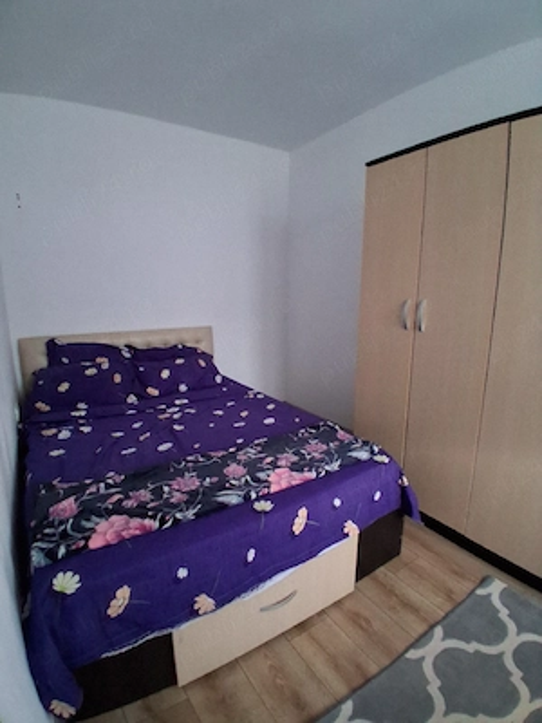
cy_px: 362
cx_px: 271
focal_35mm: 17
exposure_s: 1/14
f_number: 2.2
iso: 800
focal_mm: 1.4
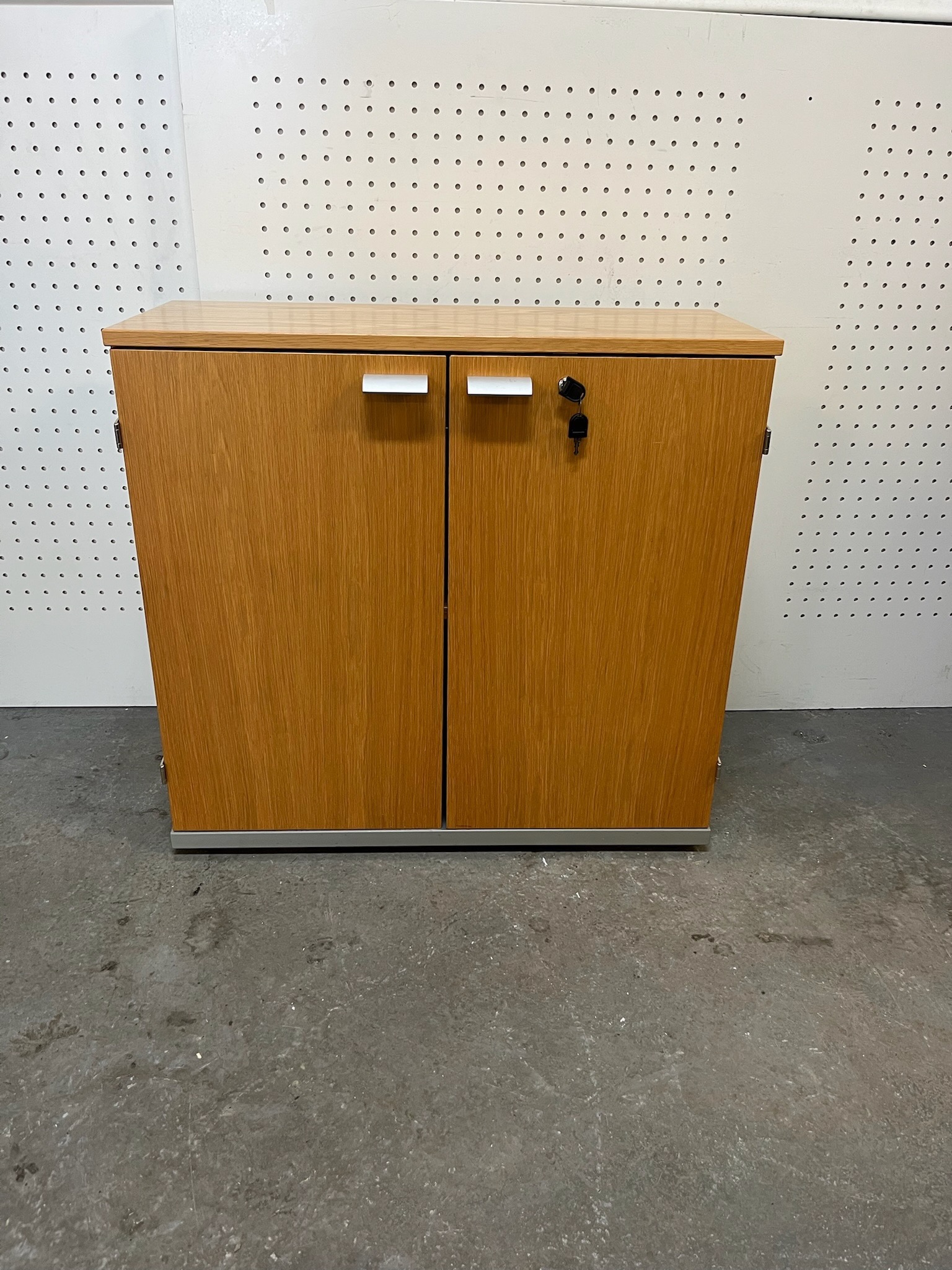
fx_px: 953
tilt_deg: -26.2
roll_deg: -1.4
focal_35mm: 26
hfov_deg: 53.1
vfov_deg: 67.3
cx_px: 476
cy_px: 635
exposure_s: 1/50
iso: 80
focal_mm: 5.1
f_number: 1.6
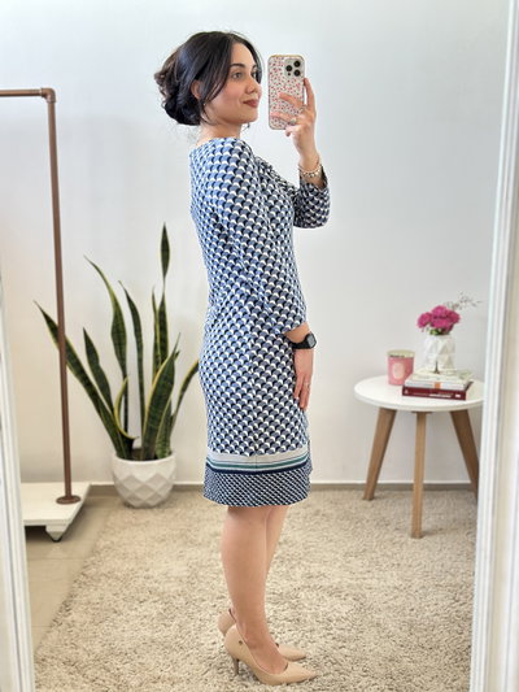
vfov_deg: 39.6
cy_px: 346
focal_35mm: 48
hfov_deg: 30.3
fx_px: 959
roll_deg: +0.6
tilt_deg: -20.6
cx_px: 260
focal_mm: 6.86
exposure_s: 1/60
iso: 125
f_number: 1.78
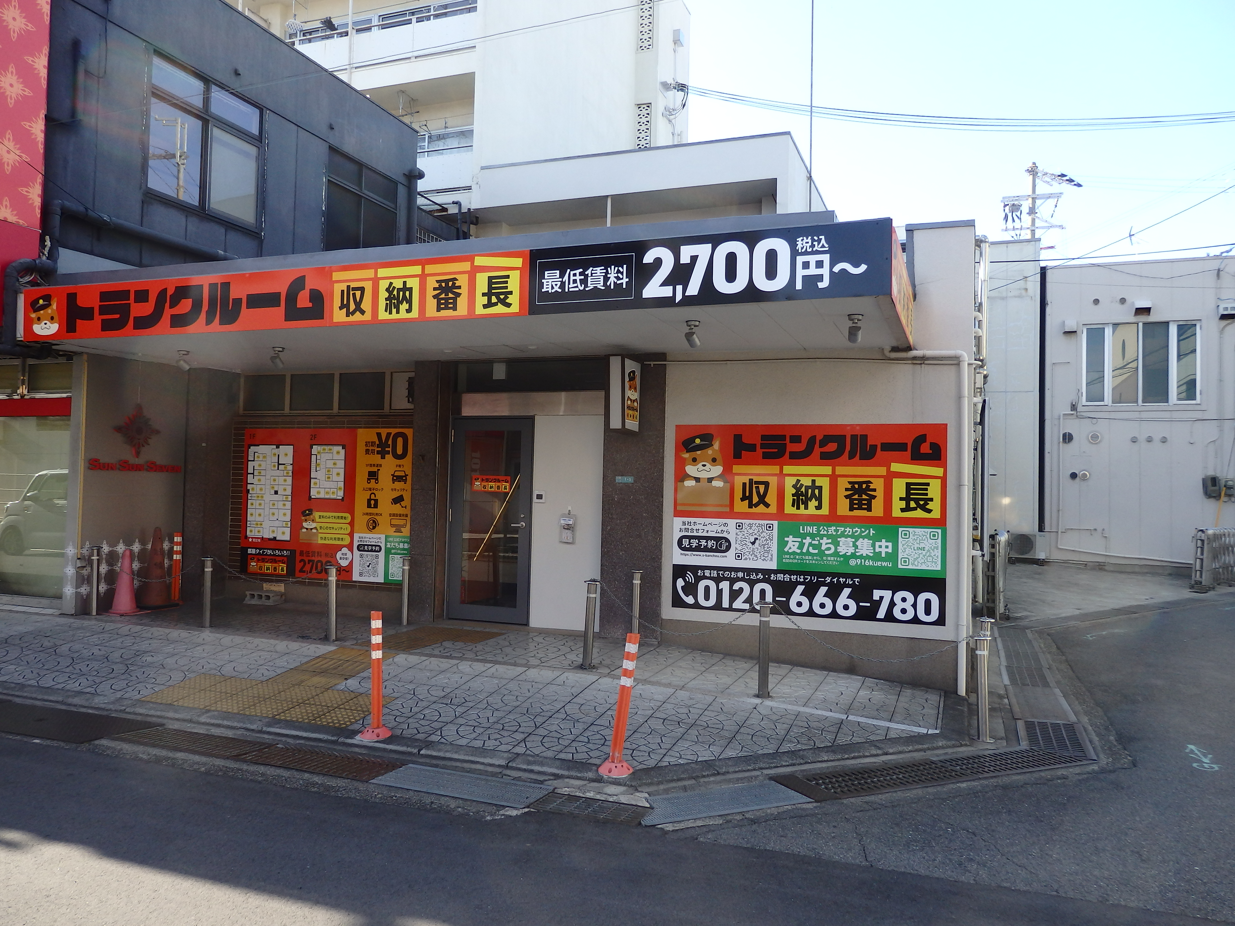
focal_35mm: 25
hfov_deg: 69.4
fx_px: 892
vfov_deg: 54.9
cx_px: 618
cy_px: 463
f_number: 3
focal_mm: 4.5
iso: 125
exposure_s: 1/400
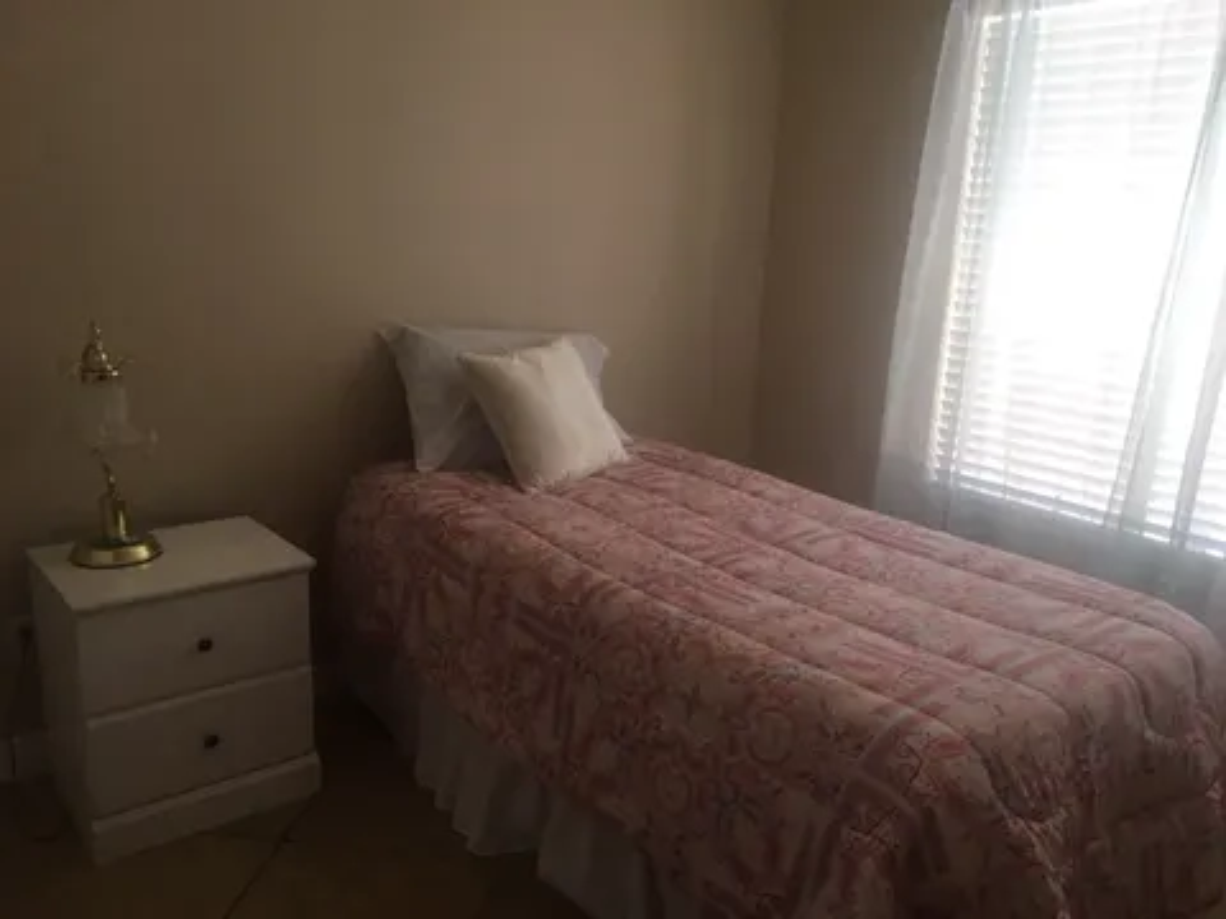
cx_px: 613
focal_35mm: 29
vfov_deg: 48.2
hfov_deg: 61.7
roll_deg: -1.0
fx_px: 1027
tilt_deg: -13.8
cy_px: 460
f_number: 2.2
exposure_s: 1/30
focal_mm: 4.2
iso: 25
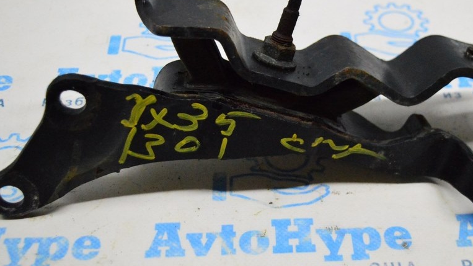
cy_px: 95
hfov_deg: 35.4
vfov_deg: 20.3
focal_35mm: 59
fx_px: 740
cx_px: 277
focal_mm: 28
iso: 6400
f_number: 4.2
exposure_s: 1/800
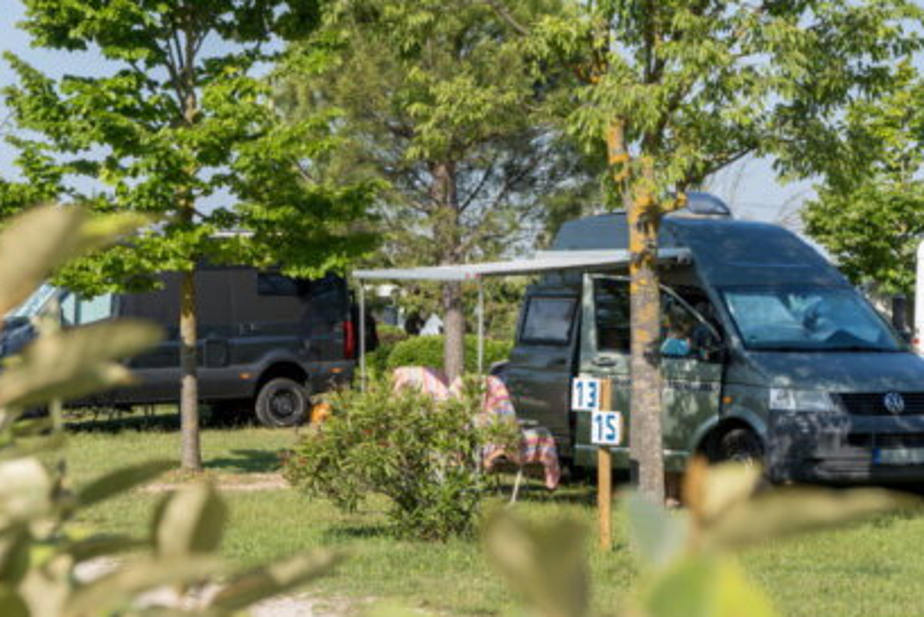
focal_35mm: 84
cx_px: 488
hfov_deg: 24.2
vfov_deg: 16.3
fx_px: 2157
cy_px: 319
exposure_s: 1/100
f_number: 10
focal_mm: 60
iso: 100
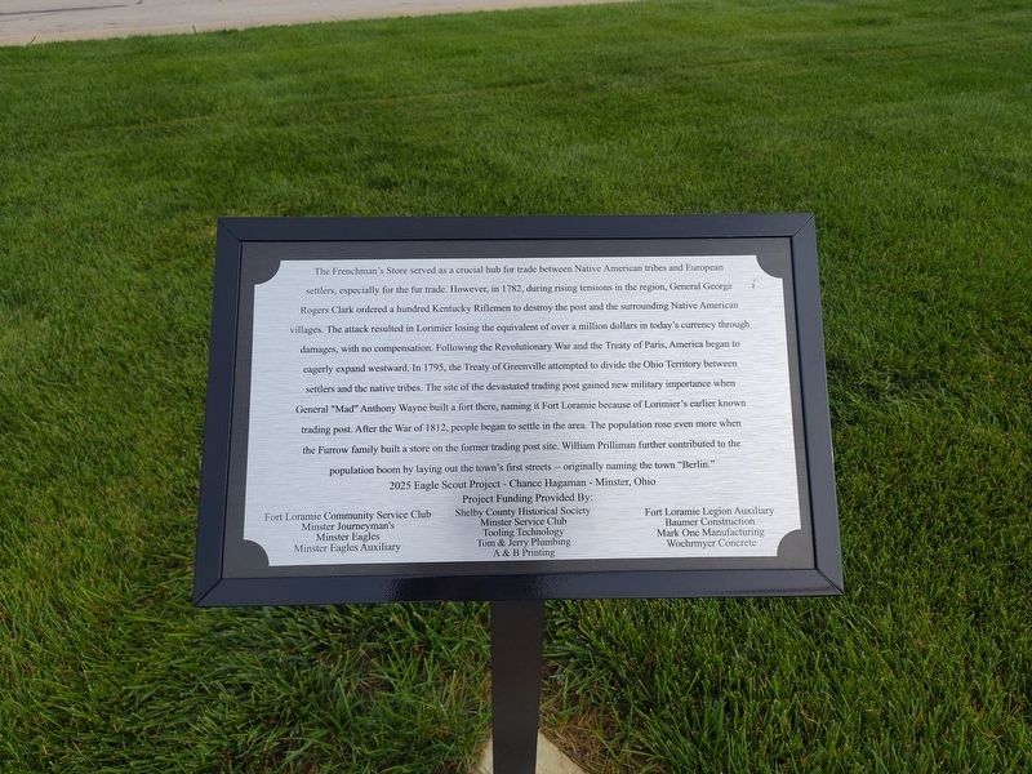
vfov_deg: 58.9
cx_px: 516
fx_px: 686
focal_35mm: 23
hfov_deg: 73.9
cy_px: 387
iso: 100
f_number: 1.8
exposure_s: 1/1156
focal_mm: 5.56
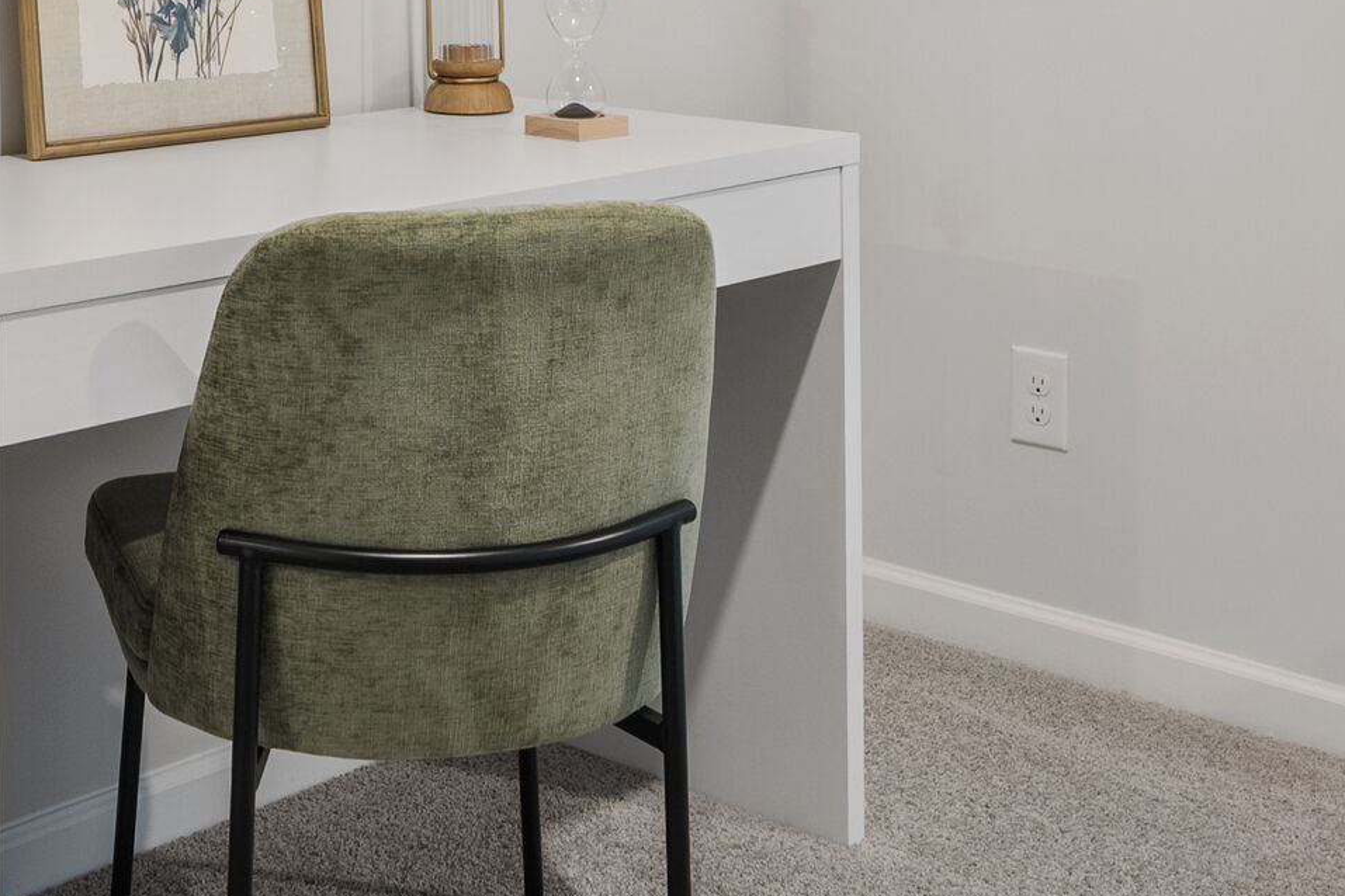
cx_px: 312
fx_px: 2279
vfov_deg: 21.3
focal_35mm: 61
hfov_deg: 32.2
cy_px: -39
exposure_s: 1/25
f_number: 8
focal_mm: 19
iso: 400
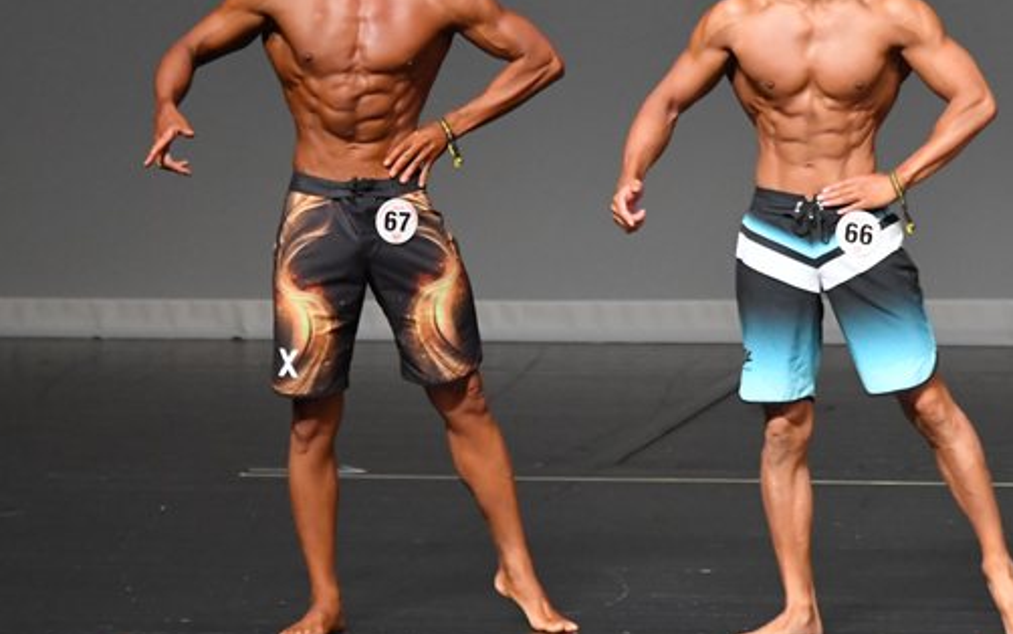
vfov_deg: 2.9
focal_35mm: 448
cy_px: 279
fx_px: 12371
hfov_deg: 4.7
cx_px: 556
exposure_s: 1/400
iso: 5000
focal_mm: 190
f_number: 5.6
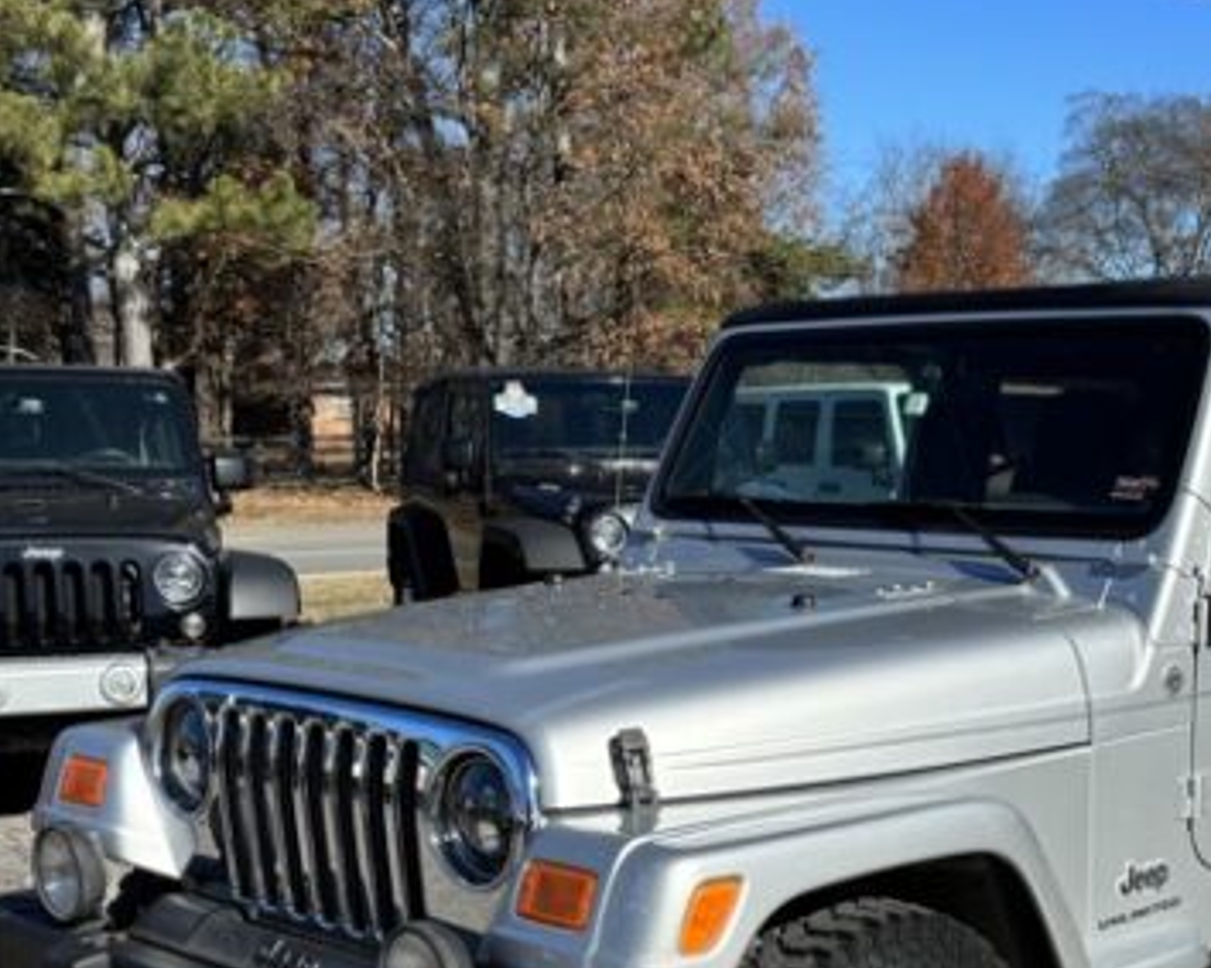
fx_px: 1971
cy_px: 749
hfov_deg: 33.6
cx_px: 872
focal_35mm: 55
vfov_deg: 27.2
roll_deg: +0.3
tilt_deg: -8.6
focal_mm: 5.96
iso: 50
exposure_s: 1/3311
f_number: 1.6
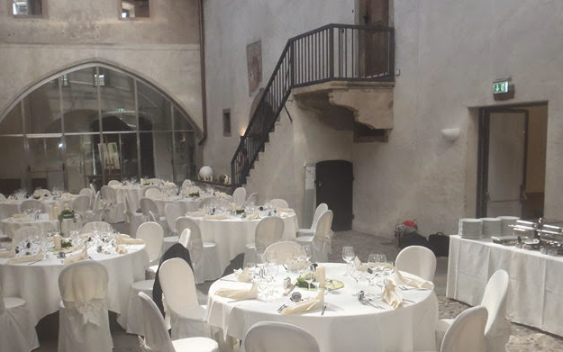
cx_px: 266
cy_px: 256
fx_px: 583
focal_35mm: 38
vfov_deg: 33.1
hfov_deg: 51.5
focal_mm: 5
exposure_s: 1/30
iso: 125
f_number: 3.5
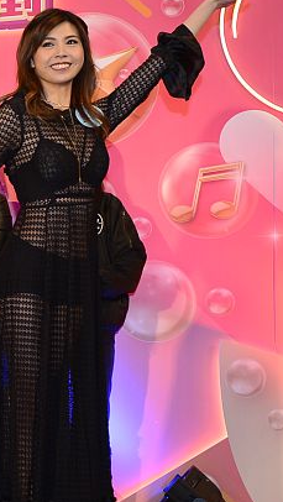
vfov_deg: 21.6
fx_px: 1318
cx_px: -246
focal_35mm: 99
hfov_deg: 11.3
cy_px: 262
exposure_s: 1/100
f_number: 5
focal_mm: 32
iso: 640
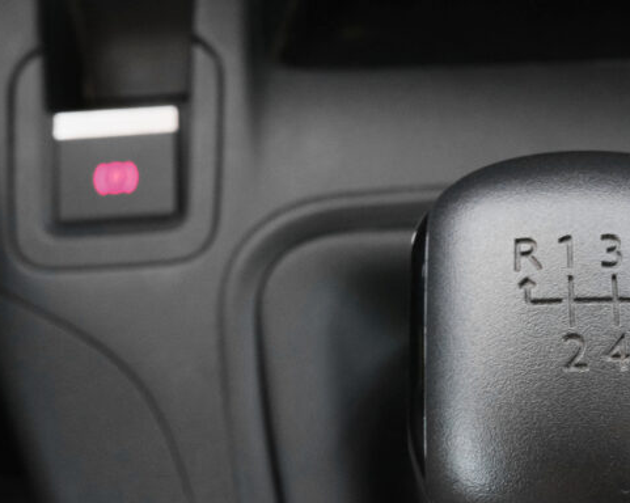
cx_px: 464
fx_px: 1267
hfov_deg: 27.6
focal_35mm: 68
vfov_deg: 22.4
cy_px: 311
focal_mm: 22.8
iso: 2000
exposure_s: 1/80
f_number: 9
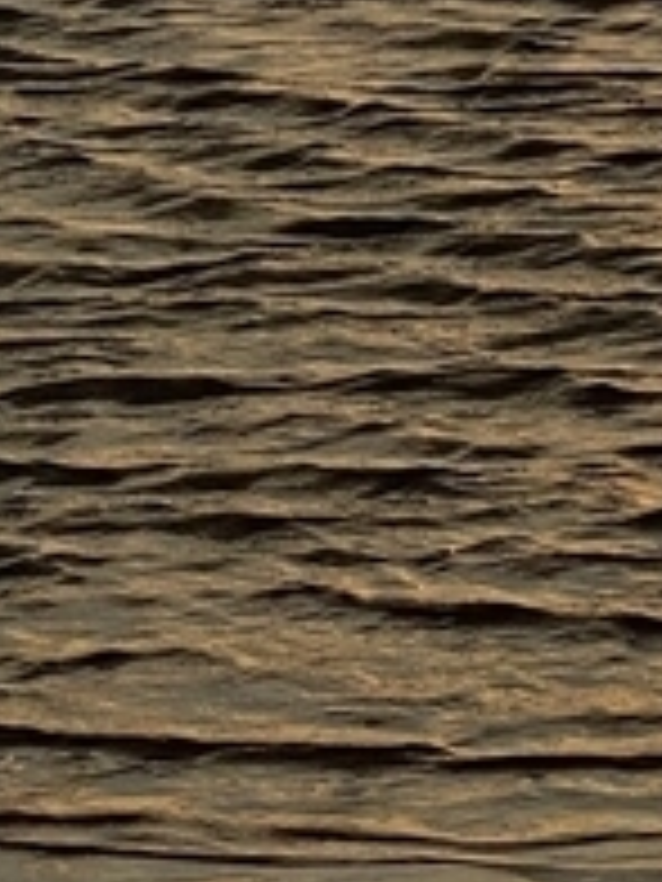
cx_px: 1666
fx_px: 8109
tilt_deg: +5.0
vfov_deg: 5.8
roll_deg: -0.8
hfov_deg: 4.6
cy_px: -1732
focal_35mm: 318
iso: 20
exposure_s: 1/1653
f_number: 2
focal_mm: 6
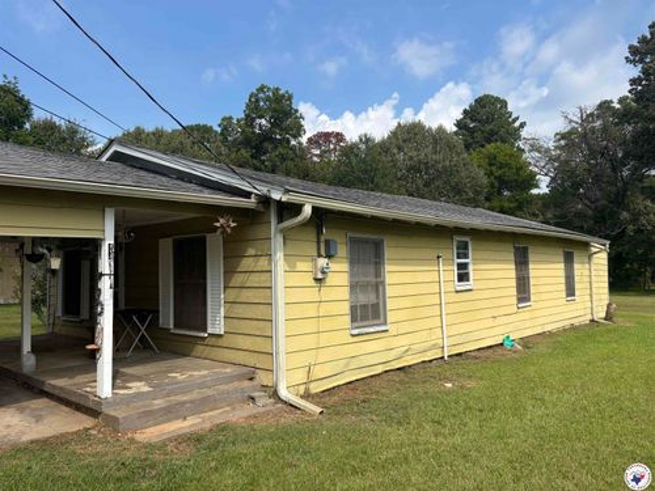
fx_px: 492
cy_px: 246
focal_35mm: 26
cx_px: 328
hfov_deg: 67.3
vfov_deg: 53.1
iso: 50
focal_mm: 5.96
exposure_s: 1/4255
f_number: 1.6
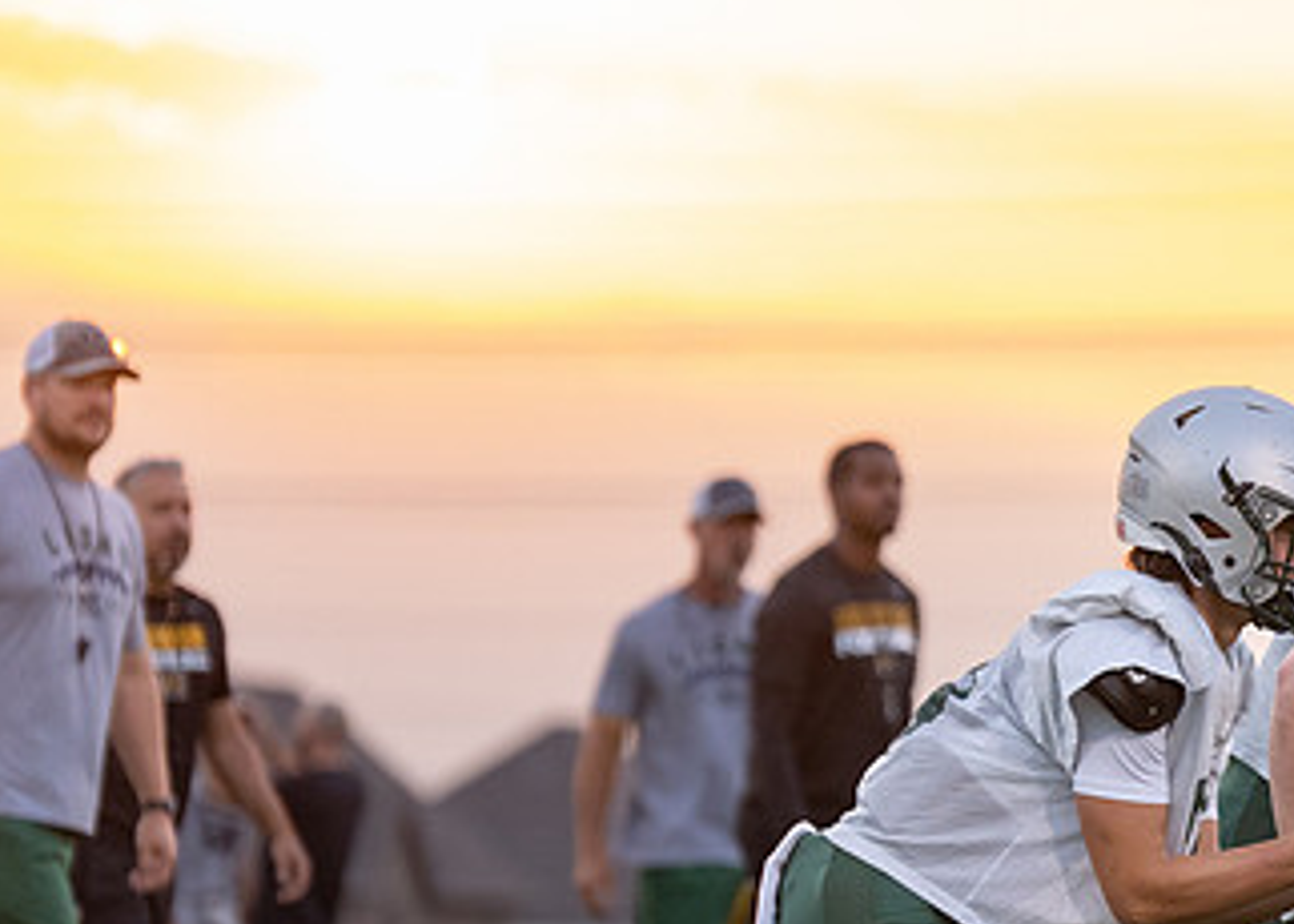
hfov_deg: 5.0
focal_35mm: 404
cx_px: 1233
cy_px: 696
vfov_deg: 3.6
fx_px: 14847
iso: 1250
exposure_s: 1/1250
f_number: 2.8
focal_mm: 156
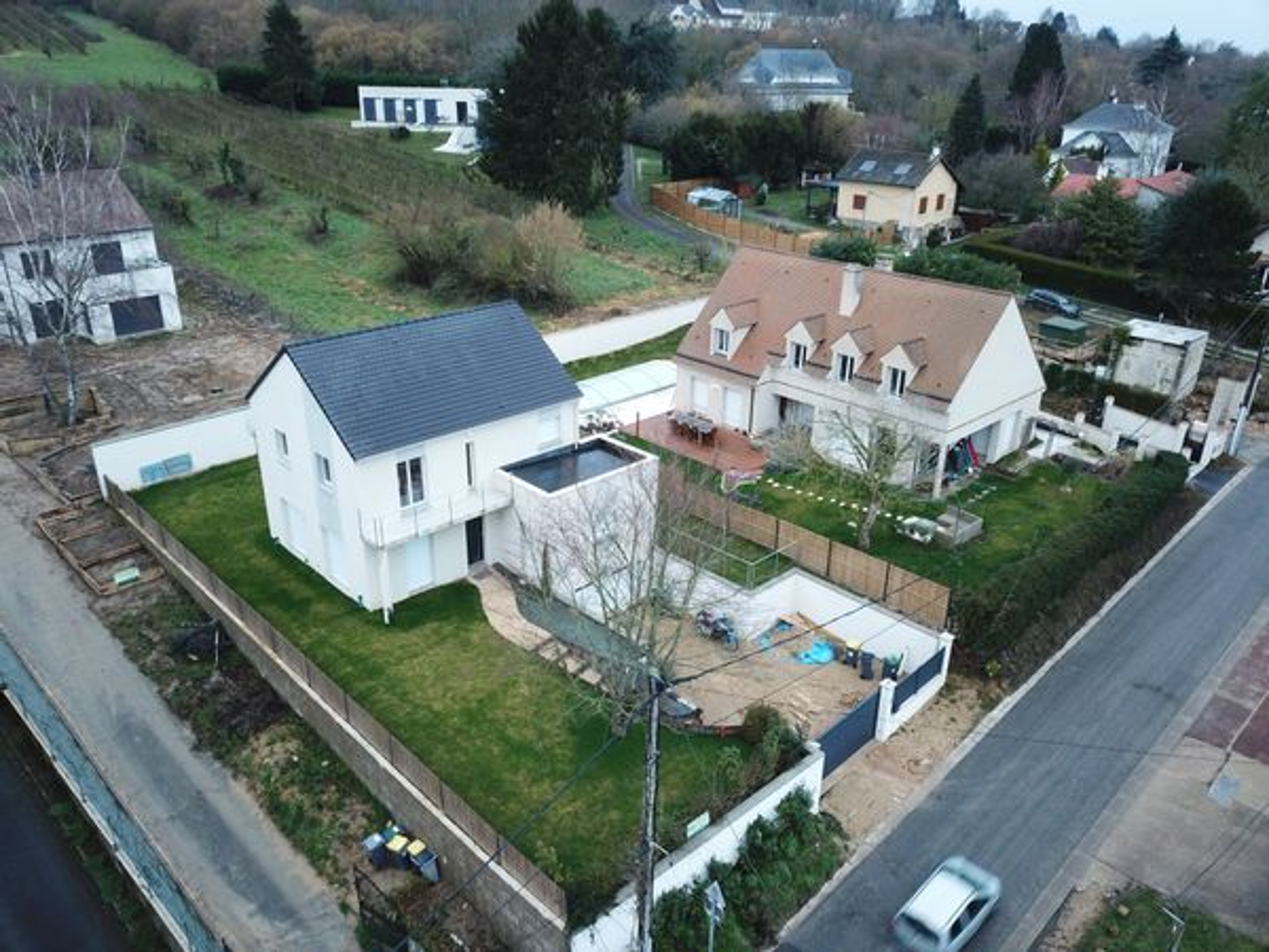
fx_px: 953
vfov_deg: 53.1
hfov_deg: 67.3
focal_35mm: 26
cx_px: 634
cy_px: 476
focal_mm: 4.73
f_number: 2.2
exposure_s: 1/25
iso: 155
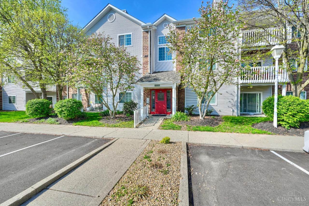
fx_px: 133
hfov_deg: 98.6
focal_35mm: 16
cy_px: 103
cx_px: 154
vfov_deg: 75.4
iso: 100
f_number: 11
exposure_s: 1/50
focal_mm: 15.5
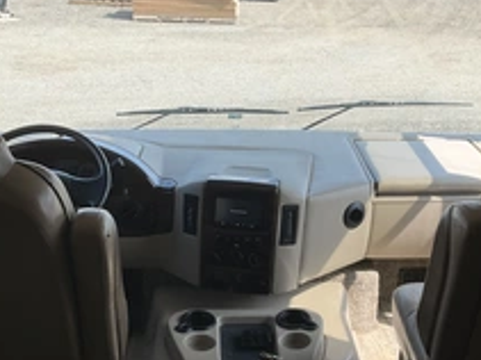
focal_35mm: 55
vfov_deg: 26.5
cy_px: 214
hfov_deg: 34.9
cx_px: 260
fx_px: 764
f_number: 1.8
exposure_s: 1/422
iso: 25
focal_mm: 3
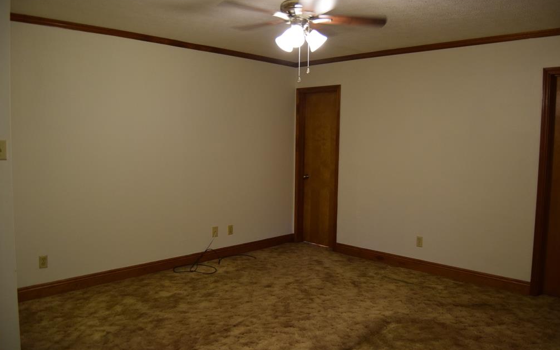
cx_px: 281
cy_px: 172
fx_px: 427
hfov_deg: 66.5
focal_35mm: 28
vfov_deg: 44.6
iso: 800
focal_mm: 18
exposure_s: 1/60
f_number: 4
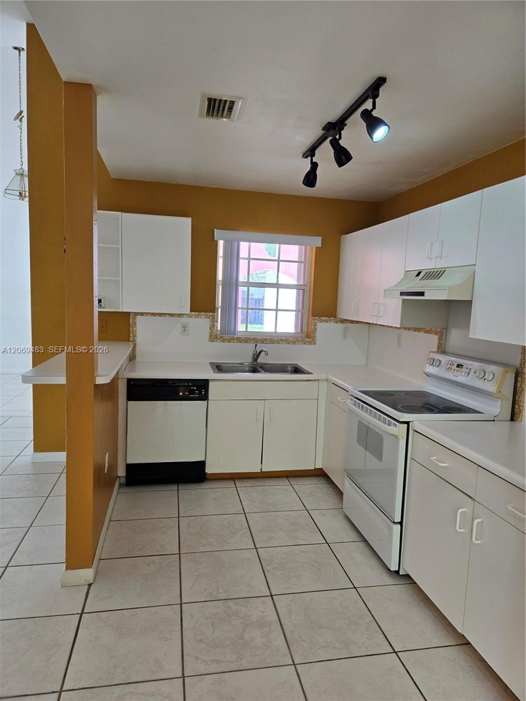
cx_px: 263
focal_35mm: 23
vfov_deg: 73.9
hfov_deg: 58.9
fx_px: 466
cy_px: 350
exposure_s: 1/120
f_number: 1.8
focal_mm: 5.4
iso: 64
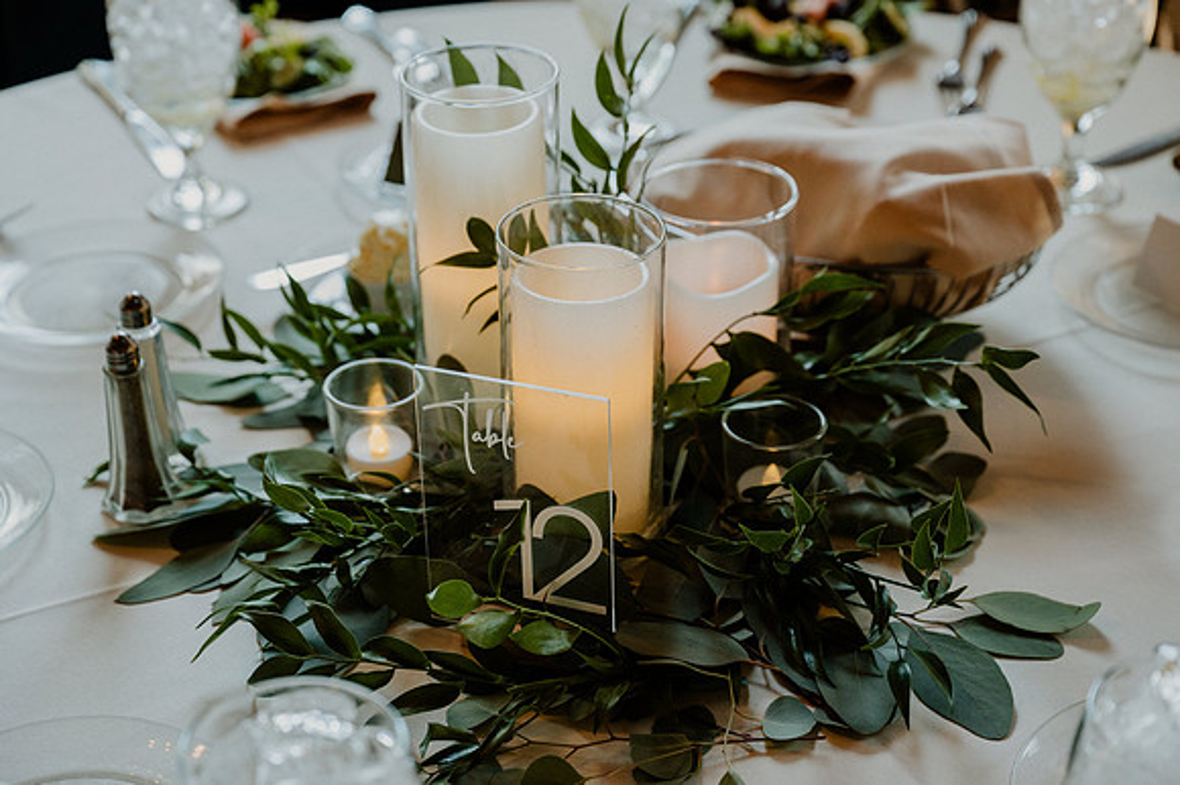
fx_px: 2044
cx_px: 590
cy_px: 392
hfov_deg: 32.2
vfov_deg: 21.7
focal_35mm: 62
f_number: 4
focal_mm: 62
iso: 1600
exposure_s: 1/160
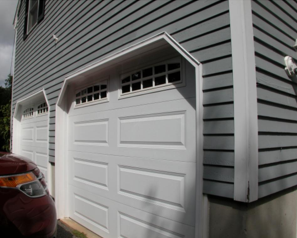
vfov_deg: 40.1
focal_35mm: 37
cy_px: 120
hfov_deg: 49.1
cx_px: 140
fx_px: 325
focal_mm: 8.9
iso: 100
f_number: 7.1
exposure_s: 1/580
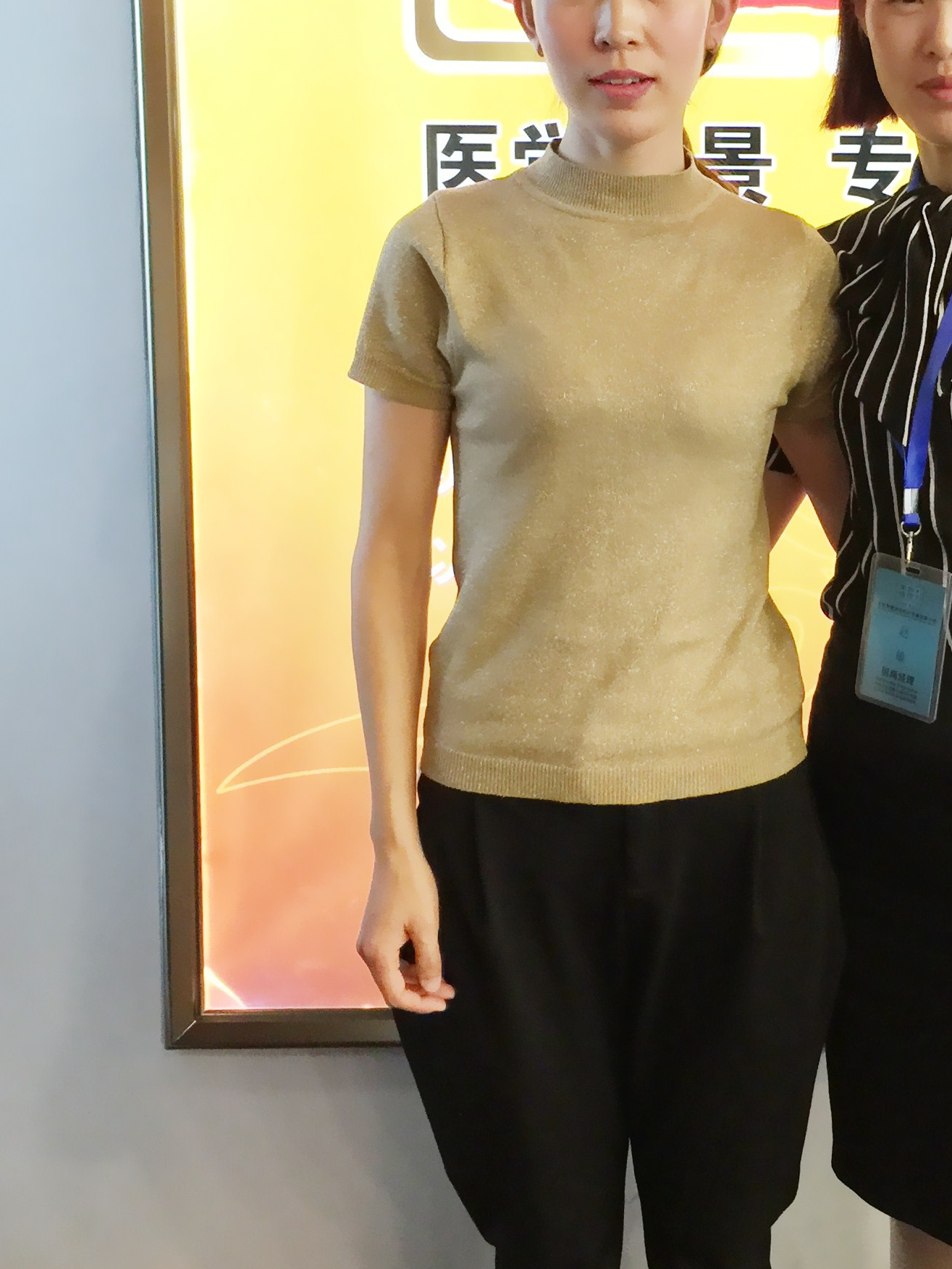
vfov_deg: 35.1
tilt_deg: -8.0
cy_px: 393
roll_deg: -0.4
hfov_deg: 26.3
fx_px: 1980
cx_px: 824
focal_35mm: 54
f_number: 2.2
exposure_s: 1/17
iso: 100
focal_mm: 4.15
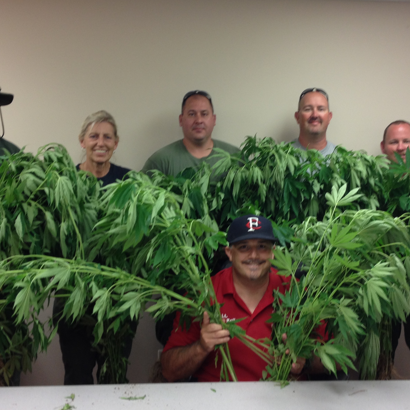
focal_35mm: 56
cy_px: 190
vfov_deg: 30.5
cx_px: 212
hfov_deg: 30.6
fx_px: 750
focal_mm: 4.28
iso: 50
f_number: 2.4
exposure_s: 1/30
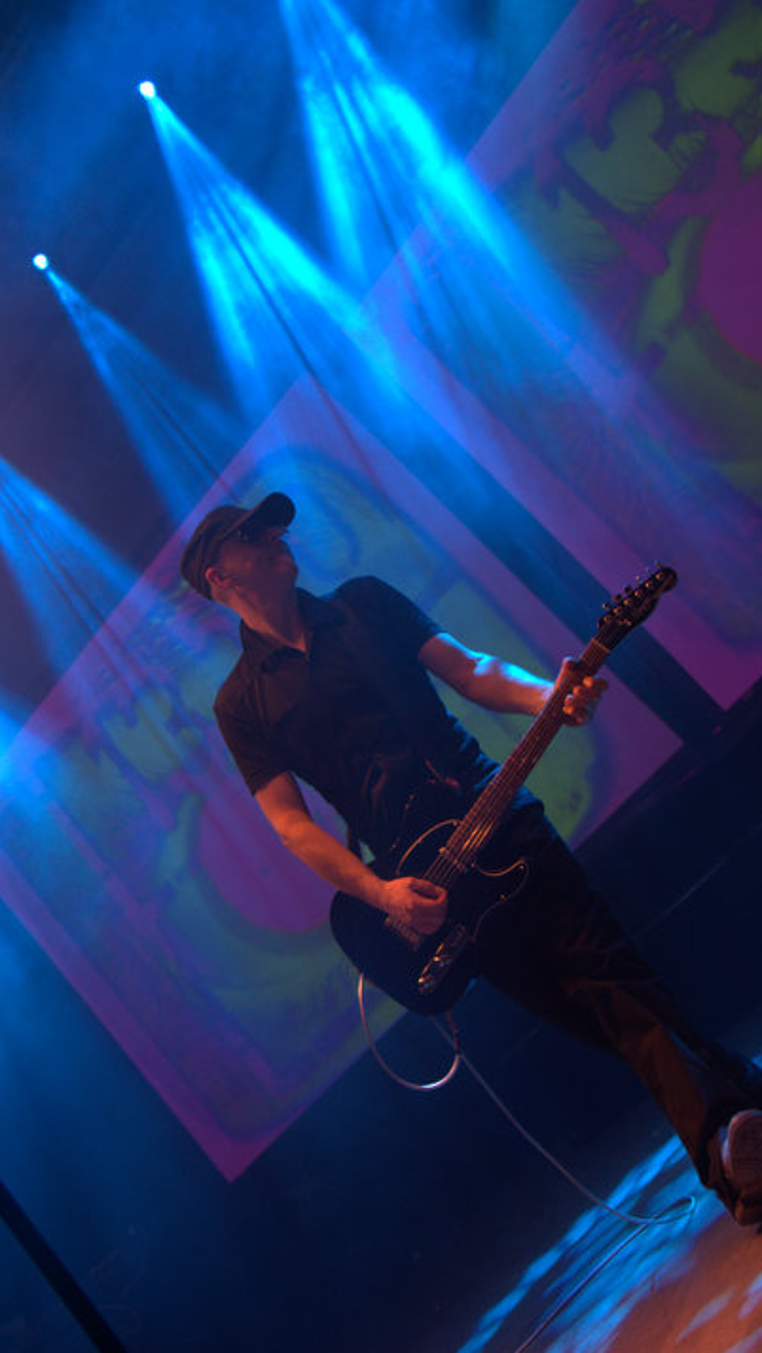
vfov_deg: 52.8
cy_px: 678
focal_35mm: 38
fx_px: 1364
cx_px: 390
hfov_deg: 31.2
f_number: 2.8
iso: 800
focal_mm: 24
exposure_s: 1/50
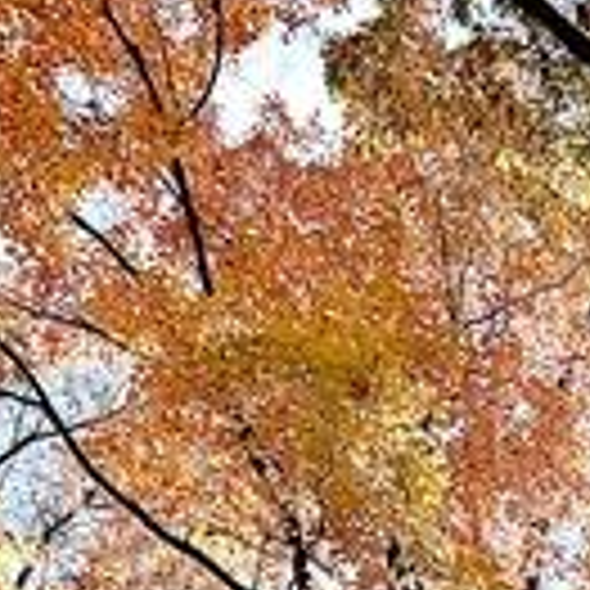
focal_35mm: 84
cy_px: 1031
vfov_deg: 17.2
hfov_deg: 18.9
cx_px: 797
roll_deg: -0.3
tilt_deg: +24.6
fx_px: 1620
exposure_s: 1/3413
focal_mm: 6.76
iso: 80
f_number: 1.78
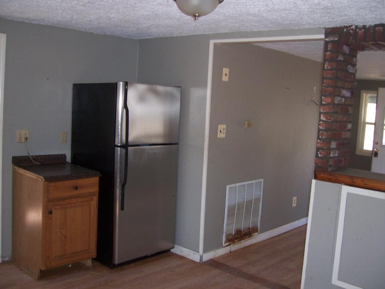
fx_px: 400
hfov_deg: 51.4
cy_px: 144
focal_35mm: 36
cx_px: 192
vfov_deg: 39.7
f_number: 3
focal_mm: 6
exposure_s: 1/60
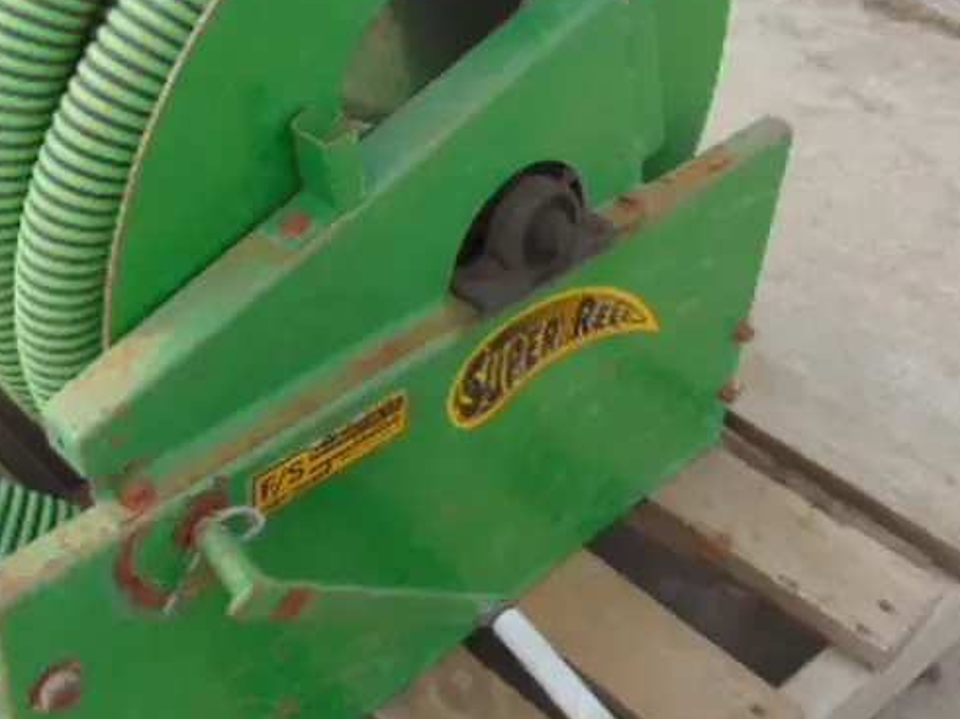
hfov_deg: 38.4
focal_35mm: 49
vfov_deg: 29.2
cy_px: 176
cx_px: 300
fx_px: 1358
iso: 80
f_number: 7.7
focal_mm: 4.5
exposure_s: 1/200
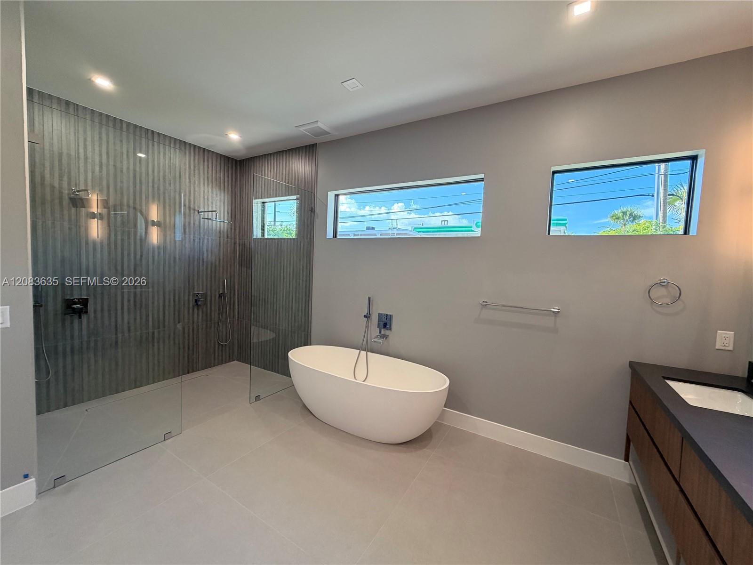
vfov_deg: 85.7
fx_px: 305
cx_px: 376
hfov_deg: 102.1
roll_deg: -2.4
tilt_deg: -3.6
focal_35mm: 14
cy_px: 282
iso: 200
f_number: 2.2
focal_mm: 2.22
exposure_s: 1/120
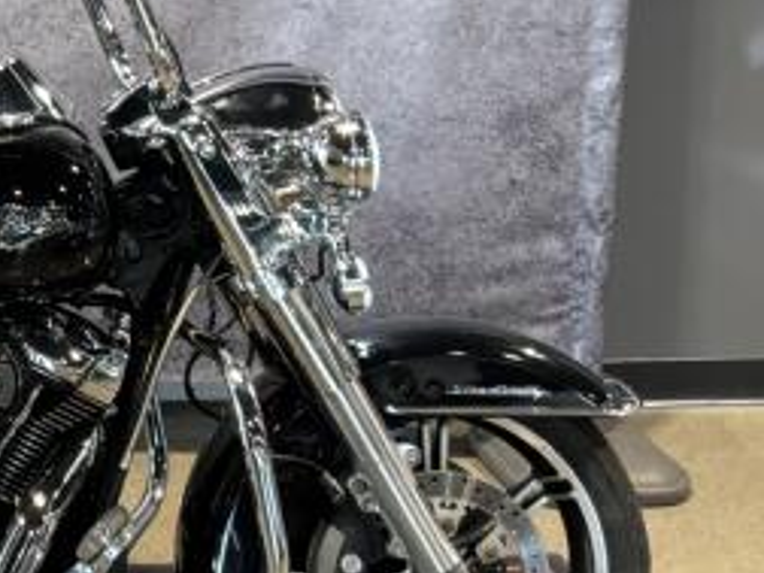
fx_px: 1964
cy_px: -15
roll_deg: -0.3
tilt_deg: -10.5
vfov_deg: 16.2
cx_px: -197
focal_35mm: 89
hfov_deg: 20.3
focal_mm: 3
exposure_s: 1/111
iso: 64
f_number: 1.8
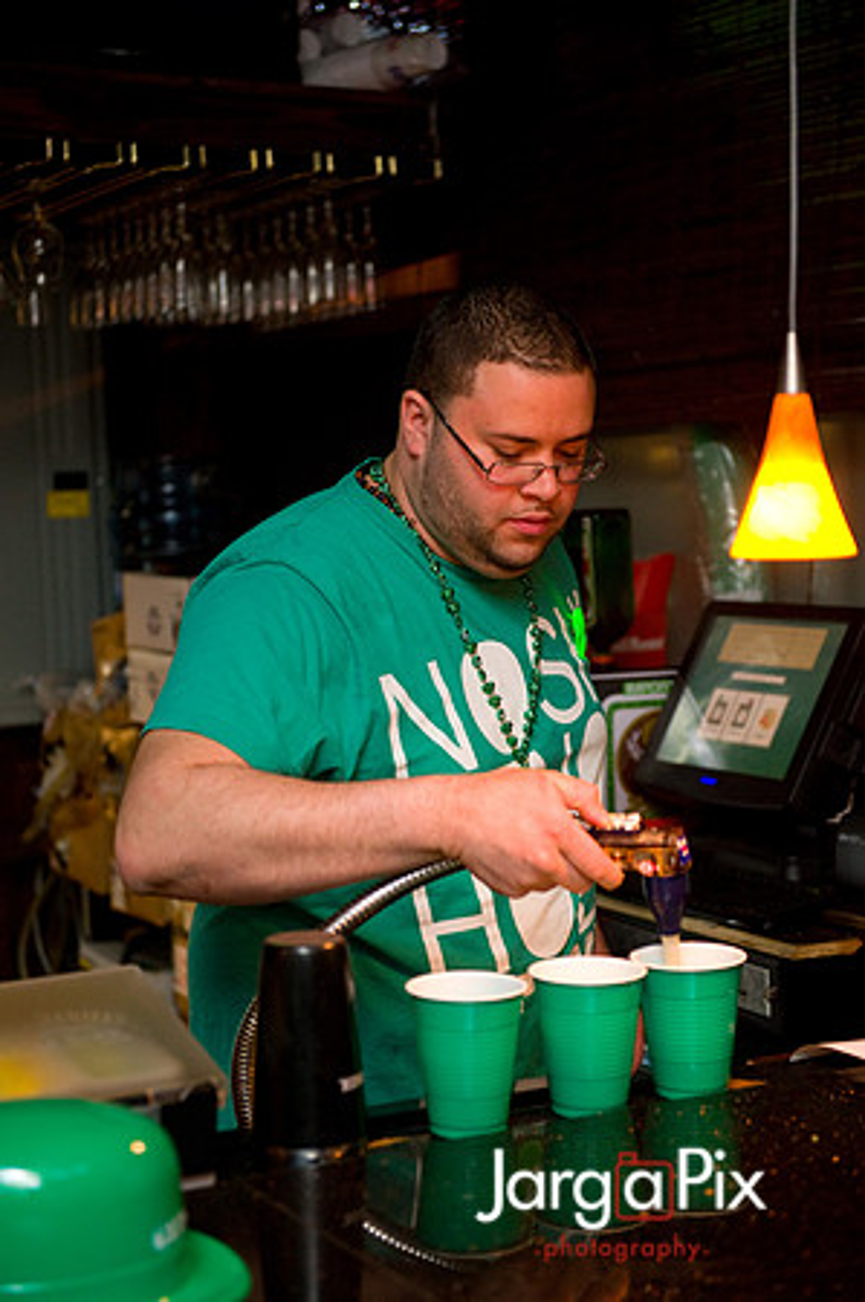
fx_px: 2240
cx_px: 432
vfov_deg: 32.4
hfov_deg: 21.9
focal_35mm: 62
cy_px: 651
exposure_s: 1/125
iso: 1600
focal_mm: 62
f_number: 3.2
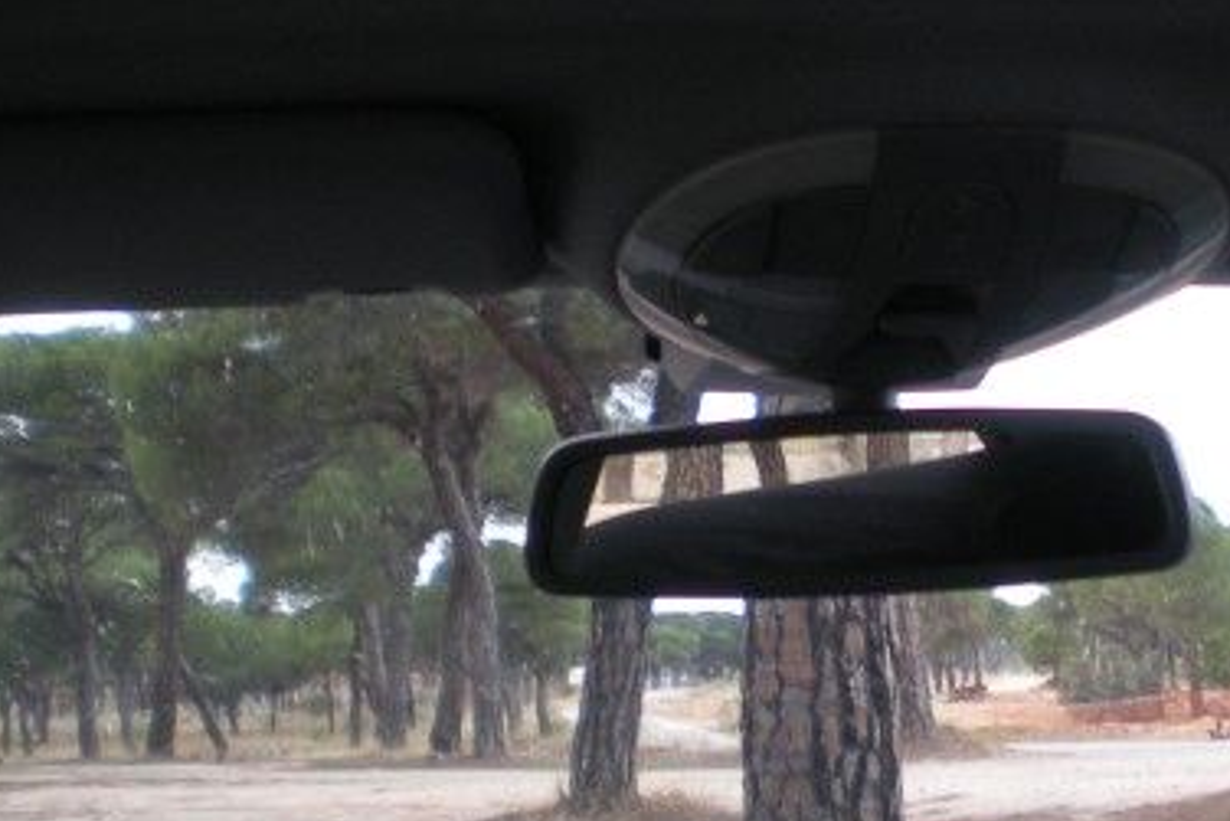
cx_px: 1076
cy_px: 170
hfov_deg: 23.6
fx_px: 2871
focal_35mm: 84
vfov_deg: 16.2
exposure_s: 1/63
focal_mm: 6.3
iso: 86
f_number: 3.1
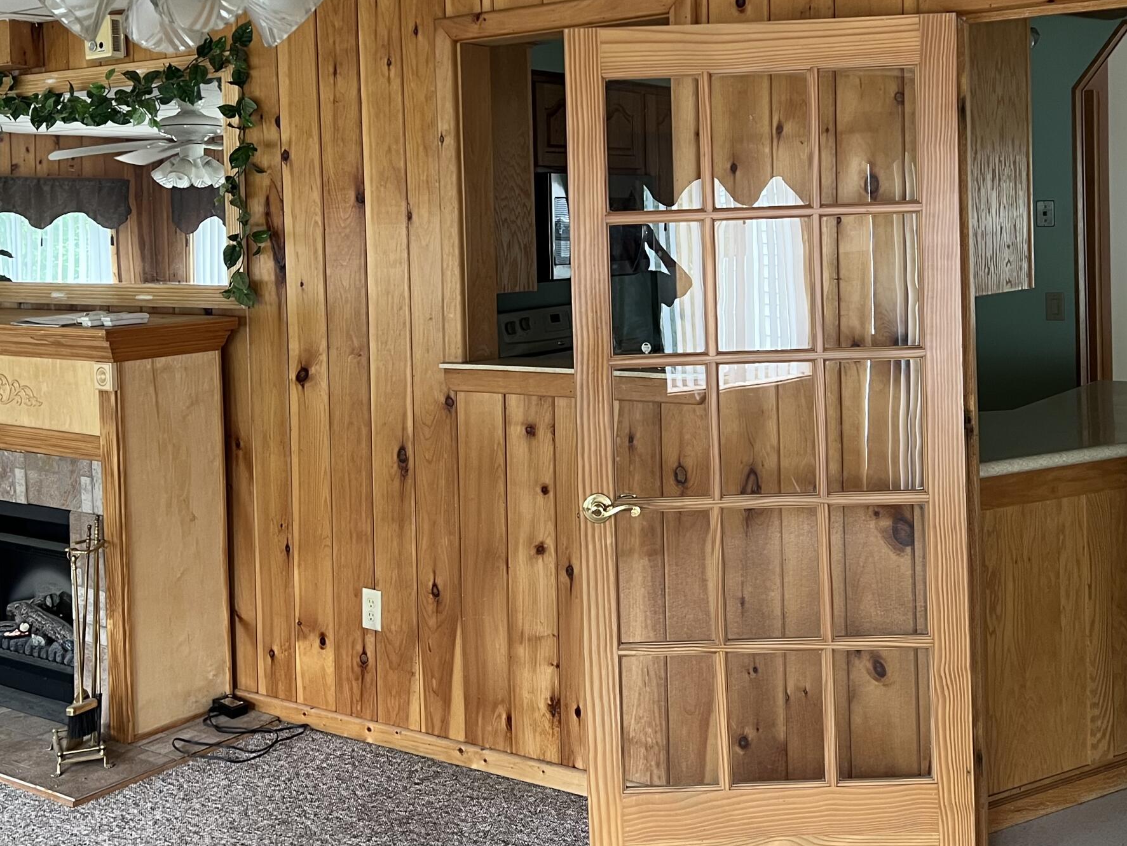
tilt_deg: -2.0
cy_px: 276
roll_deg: +1.2
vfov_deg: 32.6
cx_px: 627
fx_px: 1433
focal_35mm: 44
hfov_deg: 42.9
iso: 125
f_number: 1.5
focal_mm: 5.7
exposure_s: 1/60
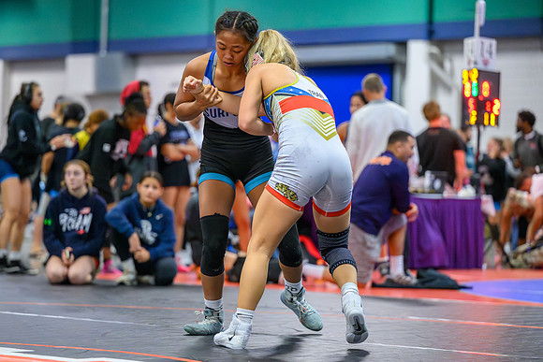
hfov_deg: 15.5
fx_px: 1997
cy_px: 186
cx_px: 246
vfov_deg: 10.4
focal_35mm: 132
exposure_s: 1/800
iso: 20000
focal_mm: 120
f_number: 2.8
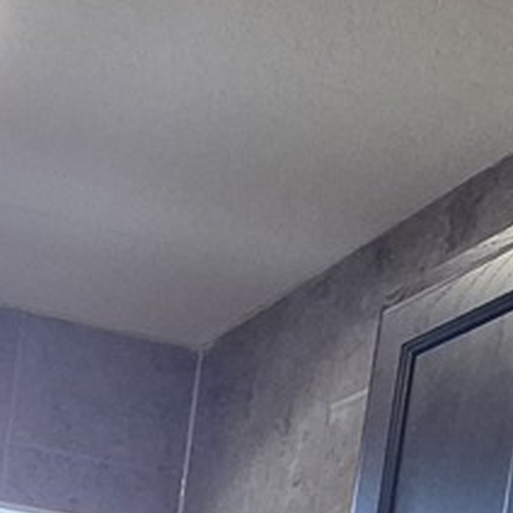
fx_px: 1308
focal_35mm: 78
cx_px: -179
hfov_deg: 20.1
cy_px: 951
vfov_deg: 17.5
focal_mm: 1.74
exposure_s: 1/60
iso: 200
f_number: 2.2
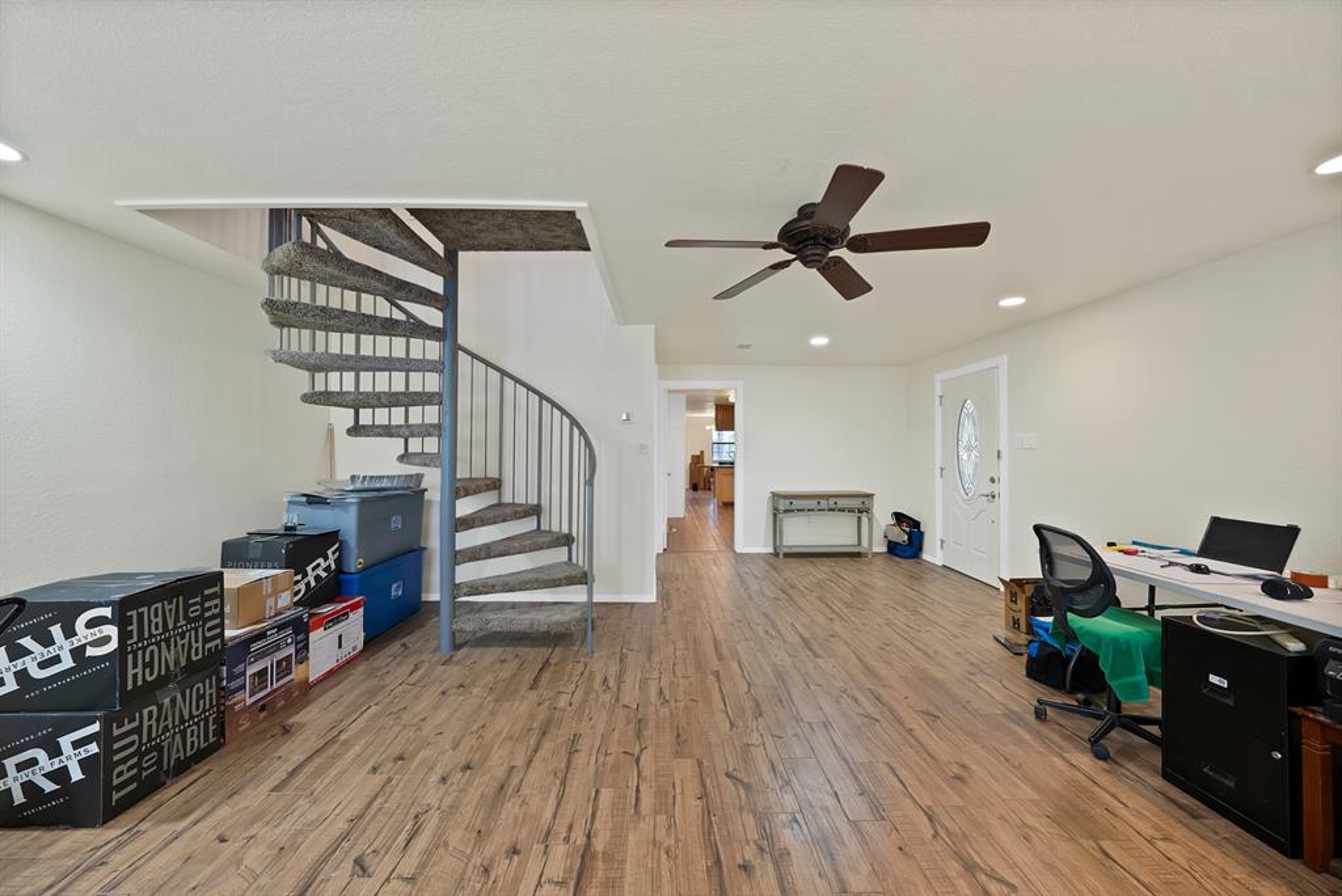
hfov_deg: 112.6
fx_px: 448
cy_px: 448
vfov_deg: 90.1
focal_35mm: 12
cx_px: 671
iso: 640
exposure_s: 1/2
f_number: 9
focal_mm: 12
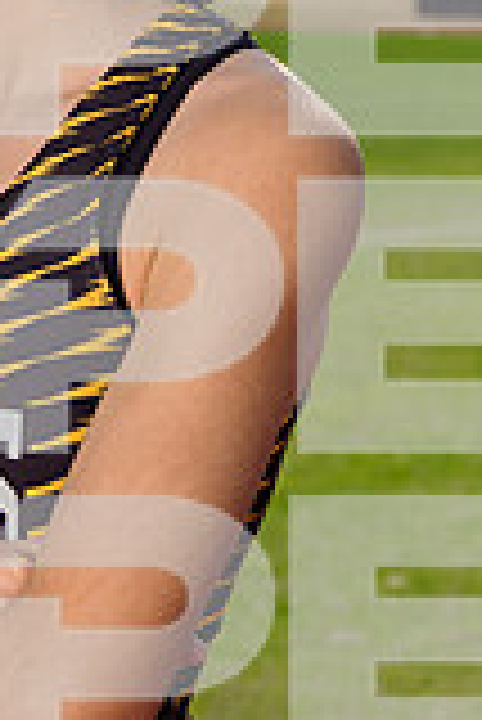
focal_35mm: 174
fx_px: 3487
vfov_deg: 11.8
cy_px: 320
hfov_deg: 7.8
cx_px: -68
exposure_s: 1/250
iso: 80
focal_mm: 62
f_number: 7.1
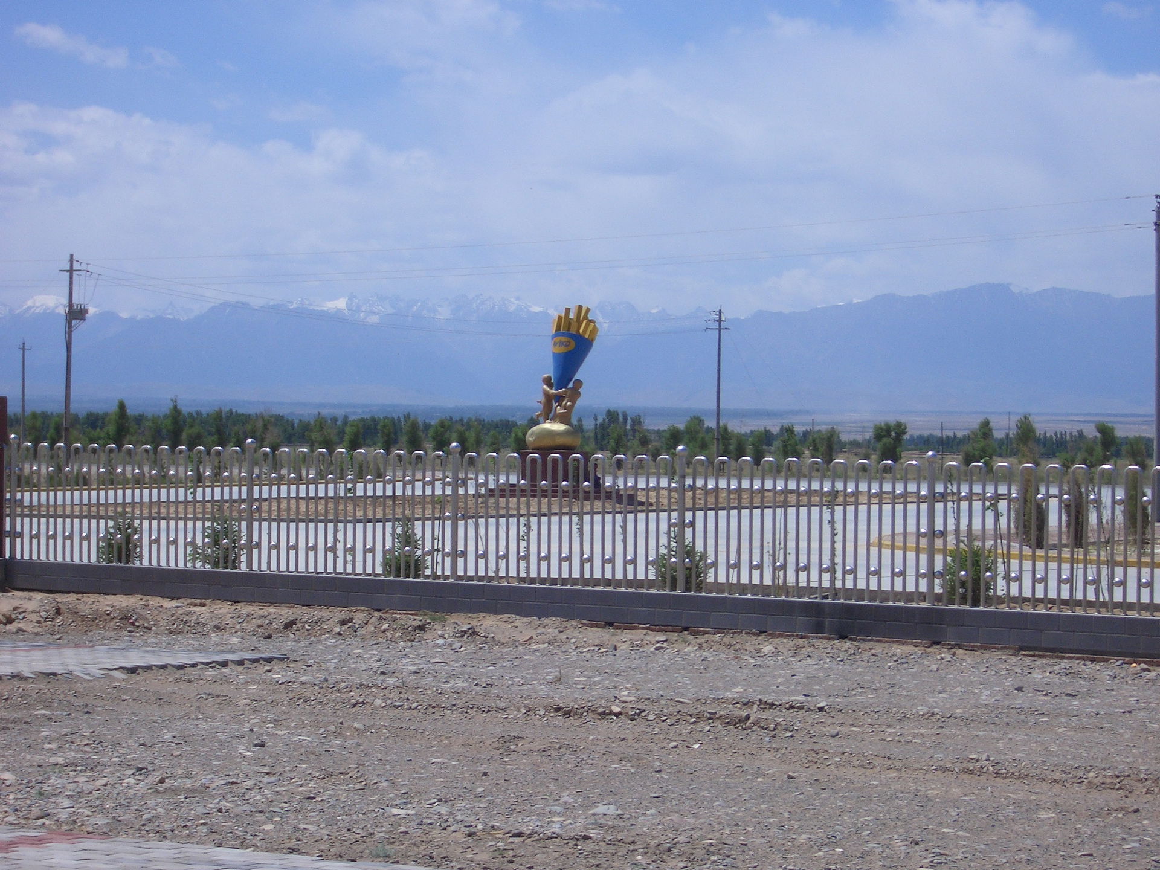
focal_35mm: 88
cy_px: 435
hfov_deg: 22.3
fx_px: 2949
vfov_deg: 16.8
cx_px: 580
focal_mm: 14.6
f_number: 7
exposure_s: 1/400
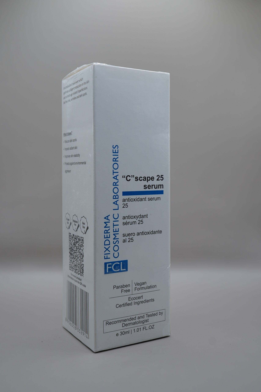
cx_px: 130
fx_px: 391
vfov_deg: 53.1
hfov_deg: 36.9
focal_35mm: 36
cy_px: 196
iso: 125
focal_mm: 24
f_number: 6.3
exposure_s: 1/80
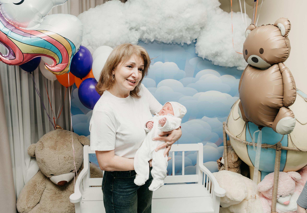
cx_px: 140
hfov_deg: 68.4
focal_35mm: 26
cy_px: 104
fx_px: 226
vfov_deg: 50.5
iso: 200
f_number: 4.5
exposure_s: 1/160
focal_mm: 24
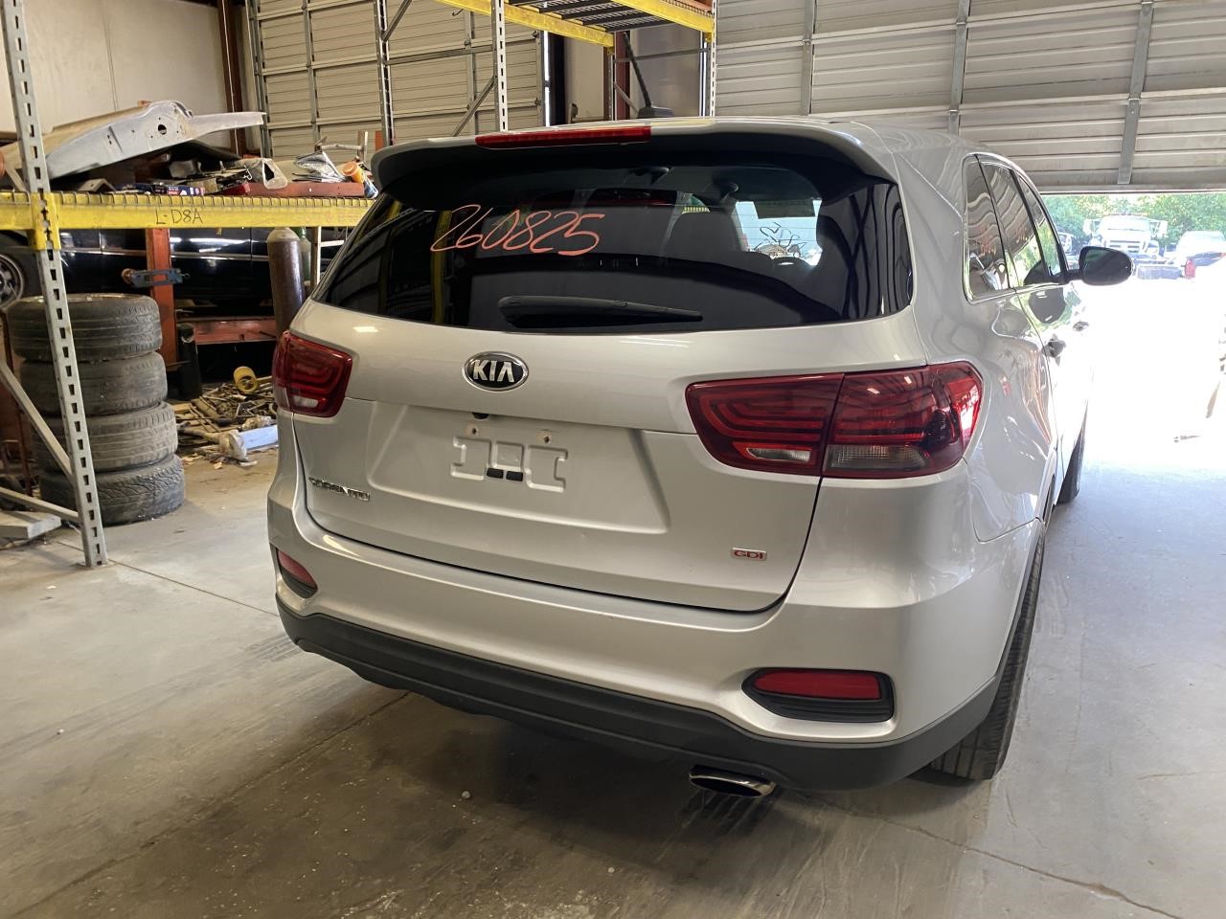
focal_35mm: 26
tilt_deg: -11.3
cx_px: 613
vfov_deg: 53.1
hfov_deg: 67.3
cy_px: 460
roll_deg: +1.6
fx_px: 921
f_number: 1.8
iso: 125
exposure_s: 1/60
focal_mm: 4.25
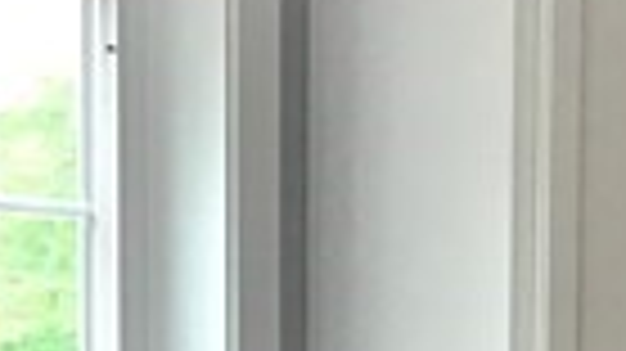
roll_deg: +0.1
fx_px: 3733
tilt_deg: -7.2
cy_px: 1012
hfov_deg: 9.6
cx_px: 153
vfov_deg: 5.1
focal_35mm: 225
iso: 40
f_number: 1.8
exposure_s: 1/24
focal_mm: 3.99
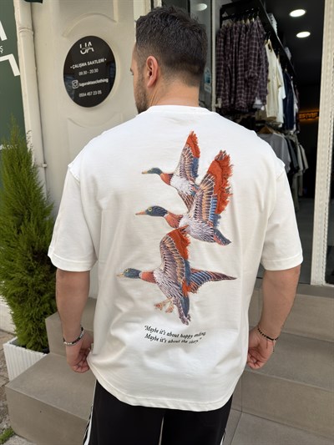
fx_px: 309
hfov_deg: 56.8
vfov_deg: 71.6
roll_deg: +1.6
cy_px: 222
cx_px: 167
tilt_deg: -10.4
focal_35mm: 24
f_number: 1.78
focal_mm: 6.76
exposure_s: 1/816
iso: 64
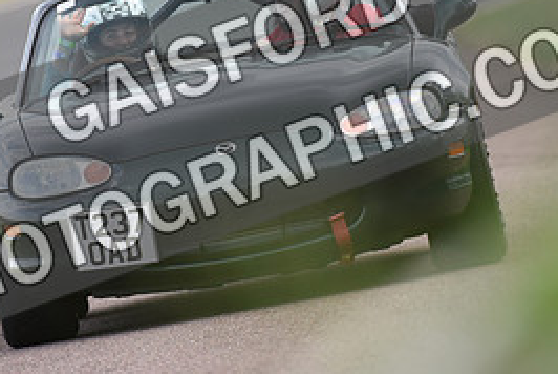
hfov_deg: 2.5
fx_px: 12848
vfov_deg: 1.7
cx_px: 248
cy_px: 108
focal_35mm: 828
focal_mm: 380
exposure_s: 1/1000
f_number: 4
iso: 1100
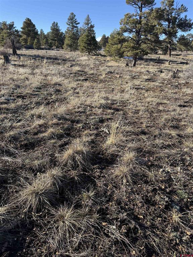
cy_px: 128
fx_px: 178
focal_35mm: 24
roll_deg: +2.4
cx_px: 96
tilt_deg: -23.1
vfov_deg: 71.6
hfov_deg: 56.8
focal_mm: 6.76
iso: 100
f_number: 1.78
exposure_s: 1/2110
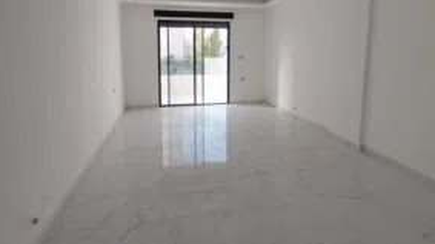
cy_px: 83
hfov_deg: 86.6
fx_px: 231
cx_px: 223
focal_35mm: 20
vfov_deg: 54.8
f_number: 2.2
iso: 64
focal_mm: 1.3
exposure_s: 1/133
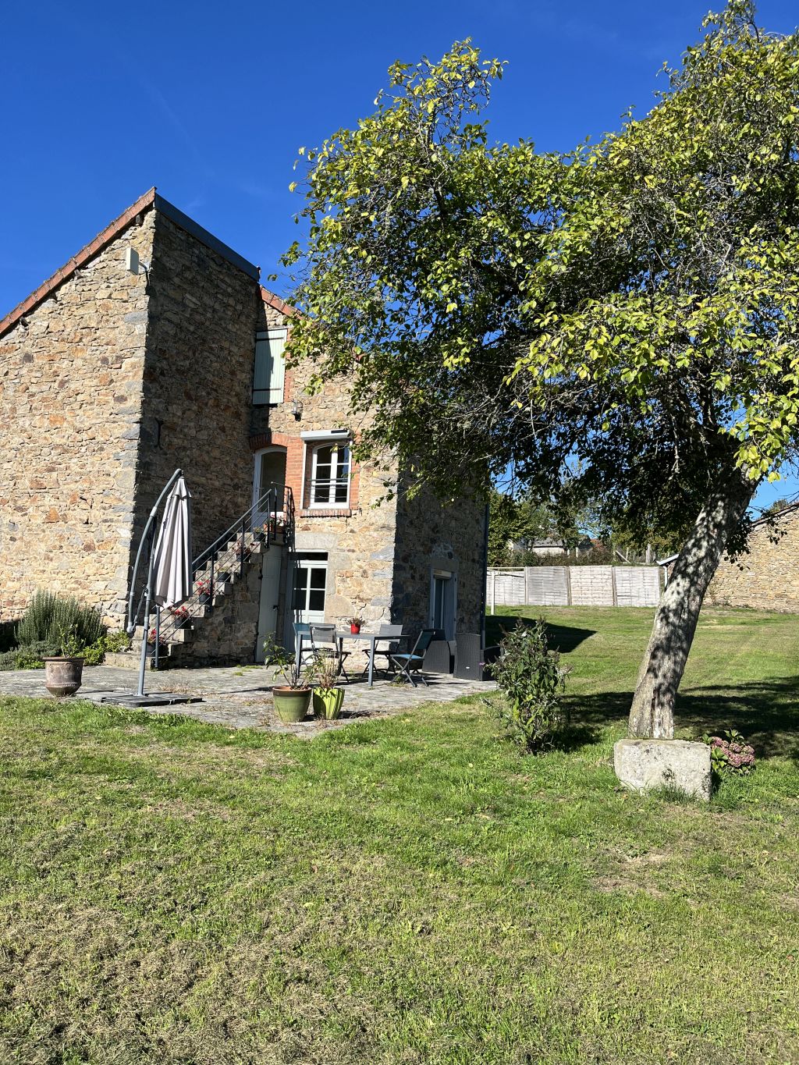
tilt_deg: +5.7
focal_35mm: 26
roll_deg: -2.4
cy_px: 532
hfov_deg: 53.1
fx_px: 800
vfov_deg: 67.3
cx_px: 400
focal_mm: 5.1
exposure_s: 1/2571
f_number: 1.6
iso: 50
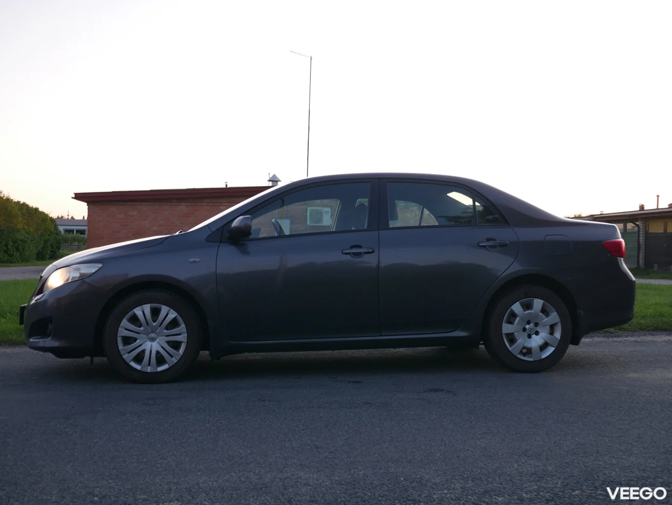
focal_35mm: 40
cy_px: 252
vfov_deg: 36.0
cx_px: 336
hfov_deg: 46.8
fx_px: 777
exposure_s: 1/60
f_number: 4.5
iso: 200
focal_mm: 20
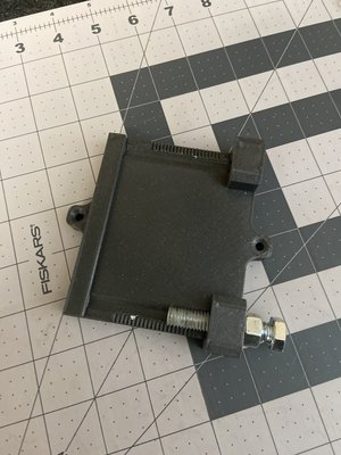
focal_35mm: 26
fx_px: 341
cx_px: 170
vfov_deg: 67.3
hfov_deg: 53.1
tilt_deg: -73.1
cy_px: 228
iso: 640
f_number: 1.8
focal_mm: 4.25
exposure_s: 1/30
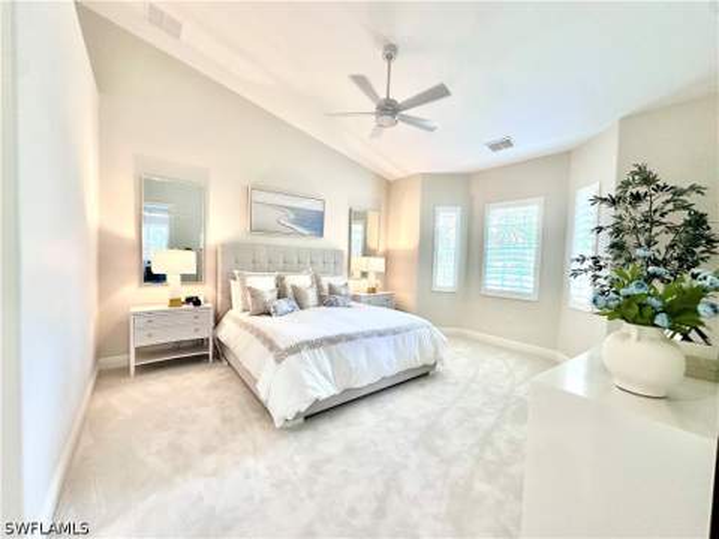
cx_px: 360
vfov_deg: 85.7
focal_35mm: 14
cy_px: 270
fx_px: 291
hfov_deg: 102.1
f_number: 2.2
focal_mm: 2.22
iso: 160
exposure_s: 1/120
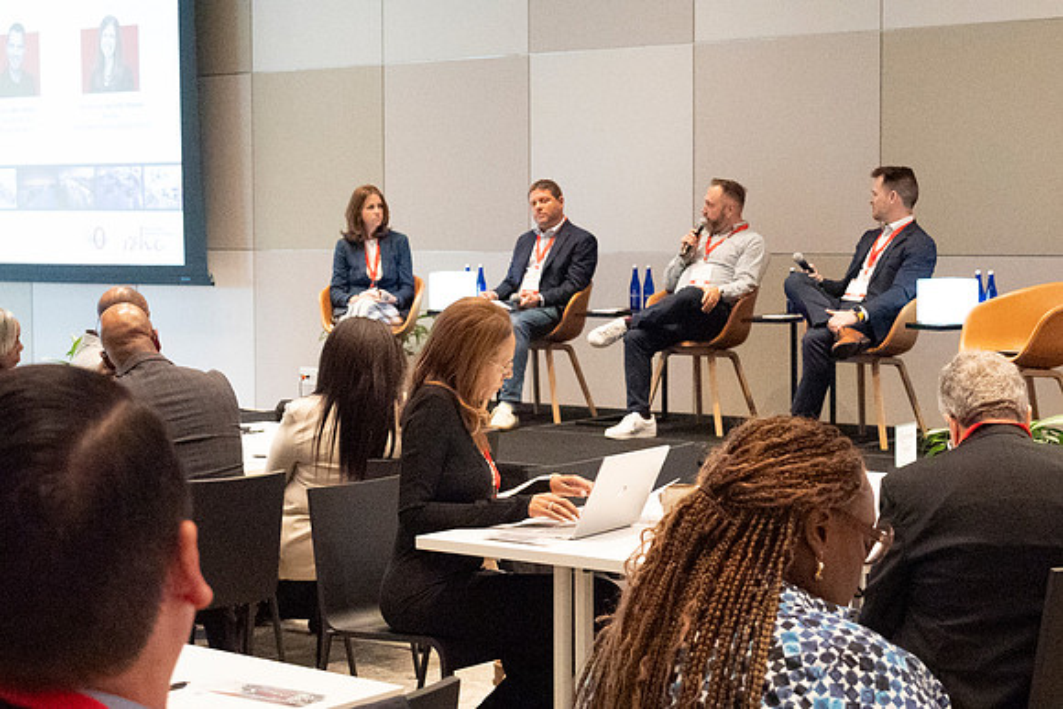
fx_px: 2017
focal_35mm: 68
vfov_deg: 19.9
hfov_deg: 29.5
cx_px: 532
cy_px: 354
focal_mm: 44
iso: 16000
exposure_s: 1/125
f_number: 8
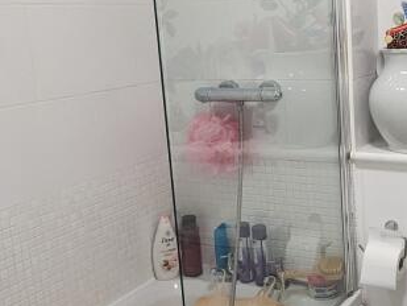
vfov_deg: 27.5
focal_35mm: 53
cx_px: 306
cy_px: 142
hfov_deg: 35.4
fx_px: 623
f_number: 2.2
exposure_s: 1/90.1
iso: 520
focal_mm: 2.35
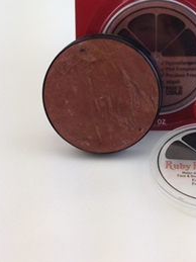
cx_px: 165
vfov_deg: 27.0
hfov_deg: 20.7
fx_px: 529
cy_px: 35
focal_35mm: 70
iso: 50
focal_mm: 4.12
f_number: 2.4
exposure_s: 1/229
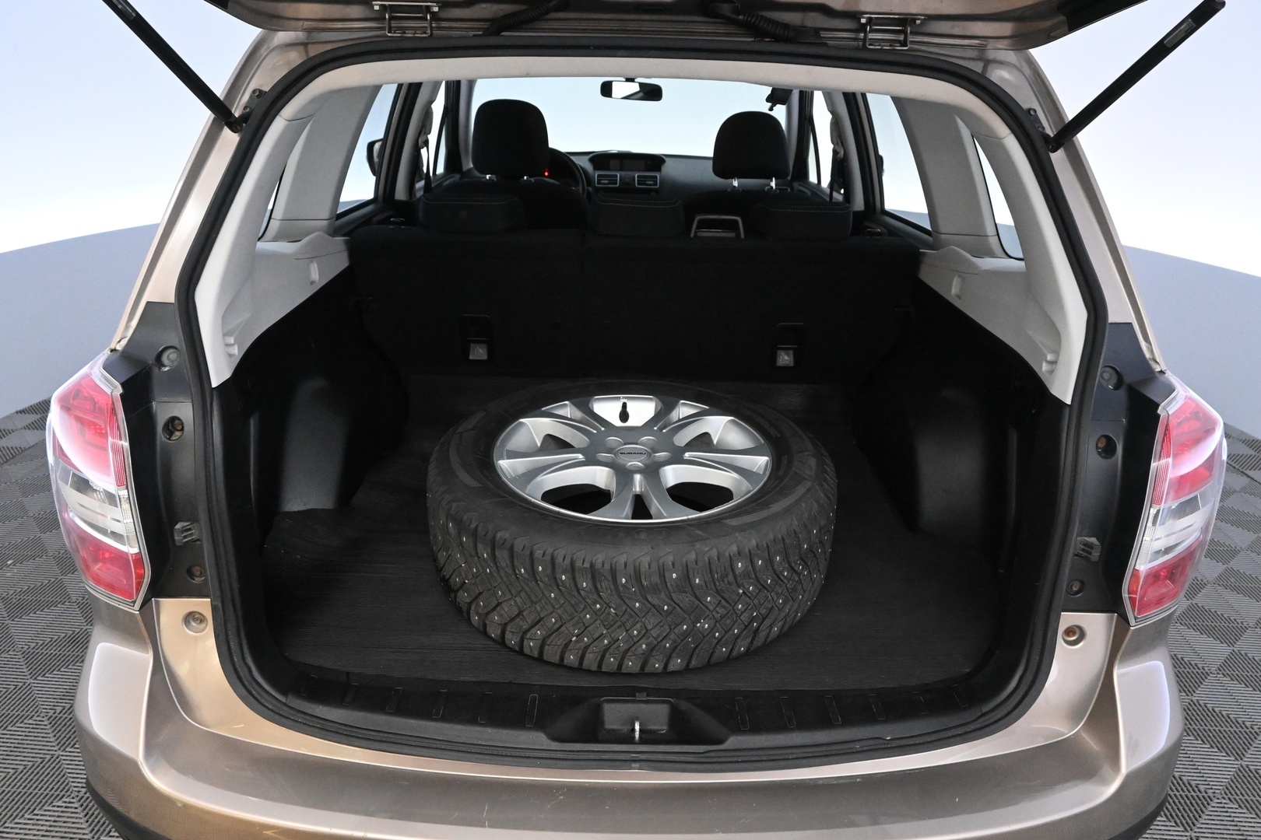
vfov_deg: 50.4
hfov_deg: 70.4
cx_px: 630
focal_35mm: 26
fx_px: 893
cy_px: 420
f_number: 5
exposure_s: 1/125
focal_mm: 17
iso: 6400
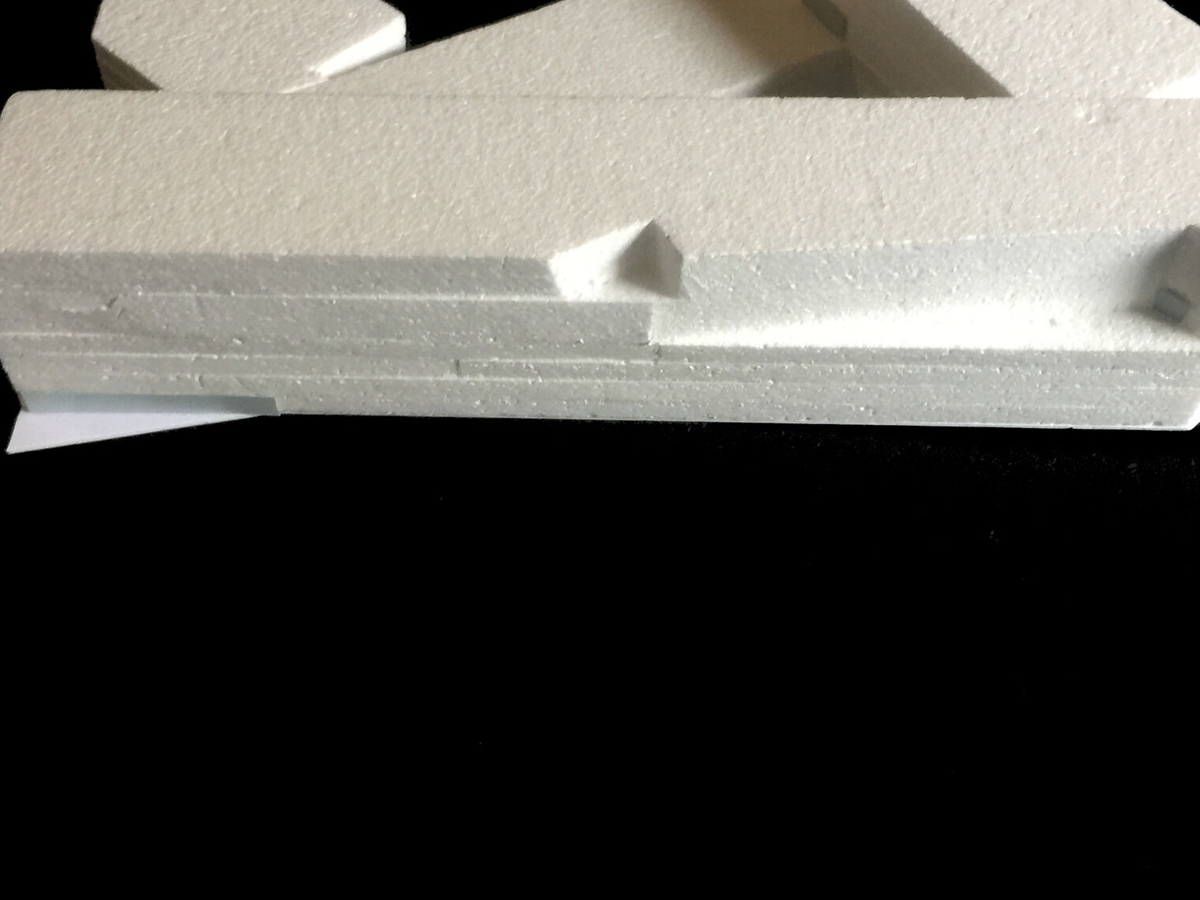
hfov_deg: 41.2
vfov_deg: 31.5
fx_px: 1595
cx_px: 563
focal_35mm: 46
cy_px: 442
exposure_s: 1/17
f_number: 2.2
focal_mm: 4.15
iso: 100
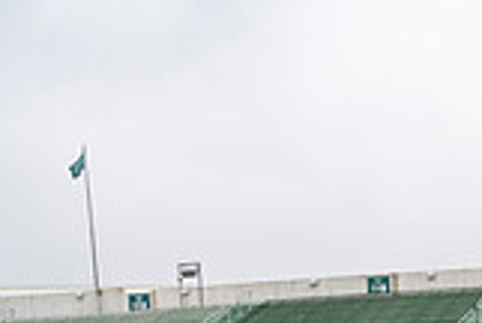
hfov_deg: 21.0
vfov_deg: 14.0
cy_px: 564
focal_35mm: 88
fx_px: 1180
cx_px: 626
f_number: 4
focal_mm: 24.5
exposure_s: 1/200
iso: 320
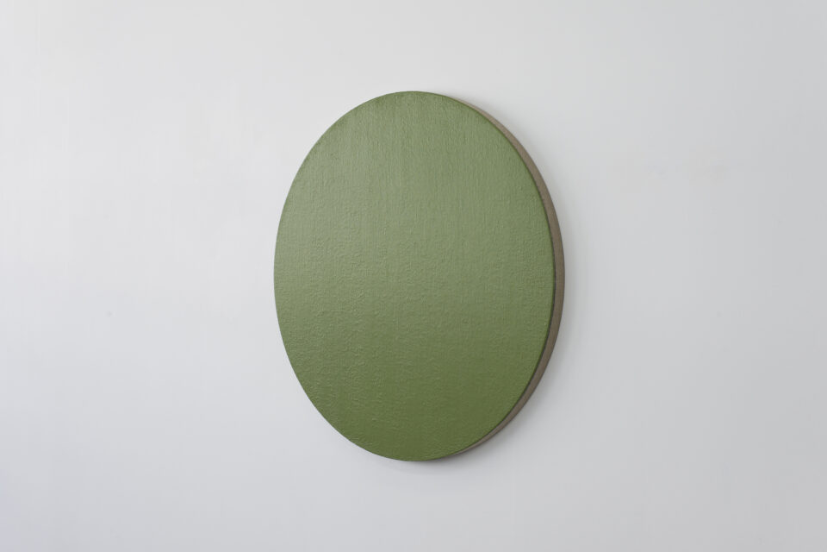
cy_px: 276
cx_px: 414
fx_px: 1149
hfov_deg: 39.6
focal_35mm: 50
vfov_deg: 27.0
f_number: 11
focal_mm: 50
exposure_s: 1/20
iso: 200
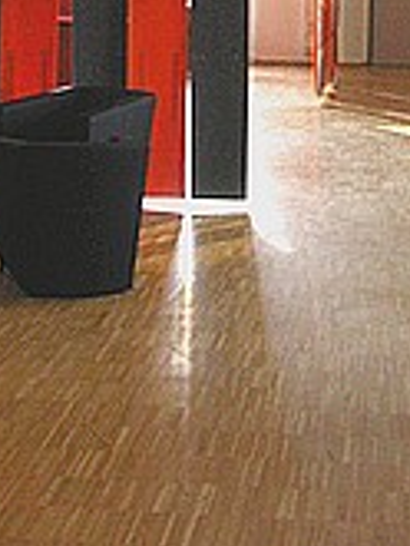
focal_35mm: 103
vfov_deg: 18.7
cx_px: 284
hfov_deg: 14.4
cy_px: 38
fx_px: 1625
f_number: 2.8
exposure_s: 1/45
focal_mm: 6.1
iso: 125
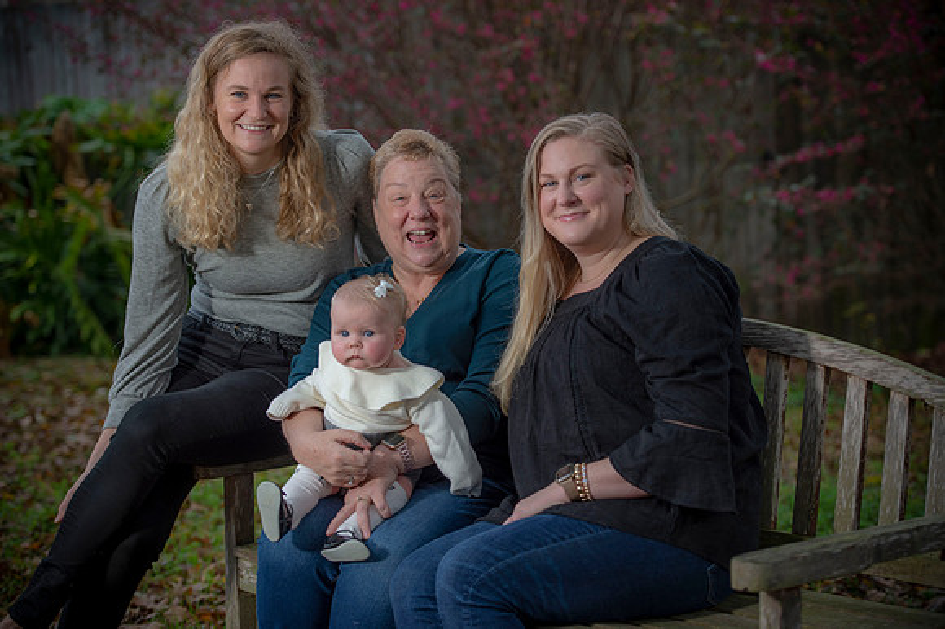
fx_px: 2414
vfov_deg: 14.8
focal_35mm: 92
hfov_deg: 22.2
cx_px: 472
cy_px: 314
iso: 160
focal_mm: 92
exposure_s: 1/200
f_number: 3.5
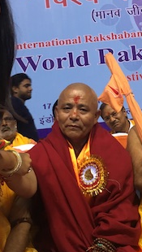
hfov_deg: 21.5
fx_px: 374
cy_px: 111
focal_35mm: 56
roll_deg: +12.6
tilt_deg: +4.6
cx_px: 74
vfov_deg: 37.1
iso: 80
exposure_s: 1/17
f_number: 2.2
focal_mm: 4.15
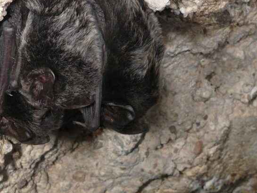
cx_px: 98
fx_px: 1047
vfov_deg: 10.5
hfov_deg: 14.0
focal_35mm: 141
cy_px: 76
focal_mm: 21.2
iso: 100
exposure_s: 1/60
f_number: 11
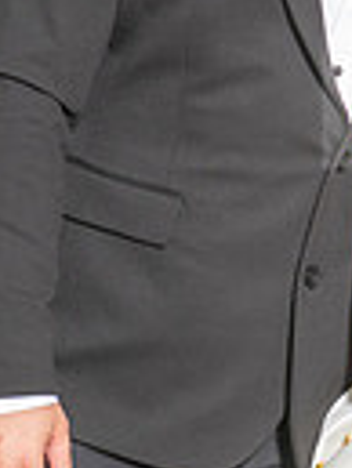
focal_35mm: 283
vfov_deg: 7.0
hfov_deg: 5.2
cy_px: 44
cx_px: 661
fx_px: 3831
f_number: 5
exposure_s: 1/250
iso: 200
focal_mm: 58
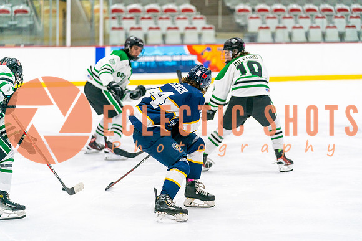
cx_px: 181
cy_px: 120
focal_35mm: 114
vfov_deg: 12.0
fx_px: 1147
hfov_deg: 17.9
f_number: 2.8
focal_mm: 114
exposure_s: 1/1250
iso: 3200
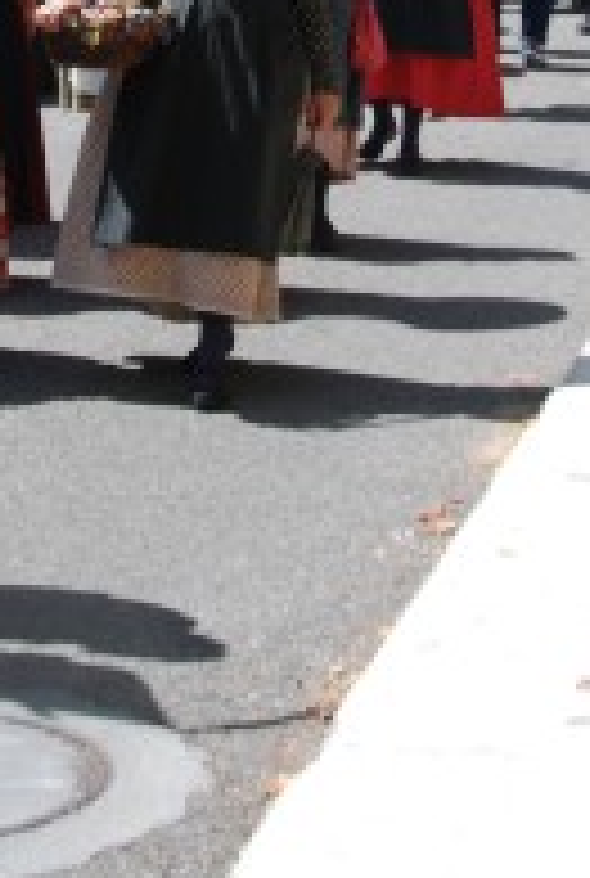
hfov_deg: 10.3
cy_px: -176
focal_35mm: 134
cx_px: 218
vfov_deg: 14.8
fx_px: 3265
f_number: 7.1
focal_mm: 29
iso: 100
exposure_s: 1/200
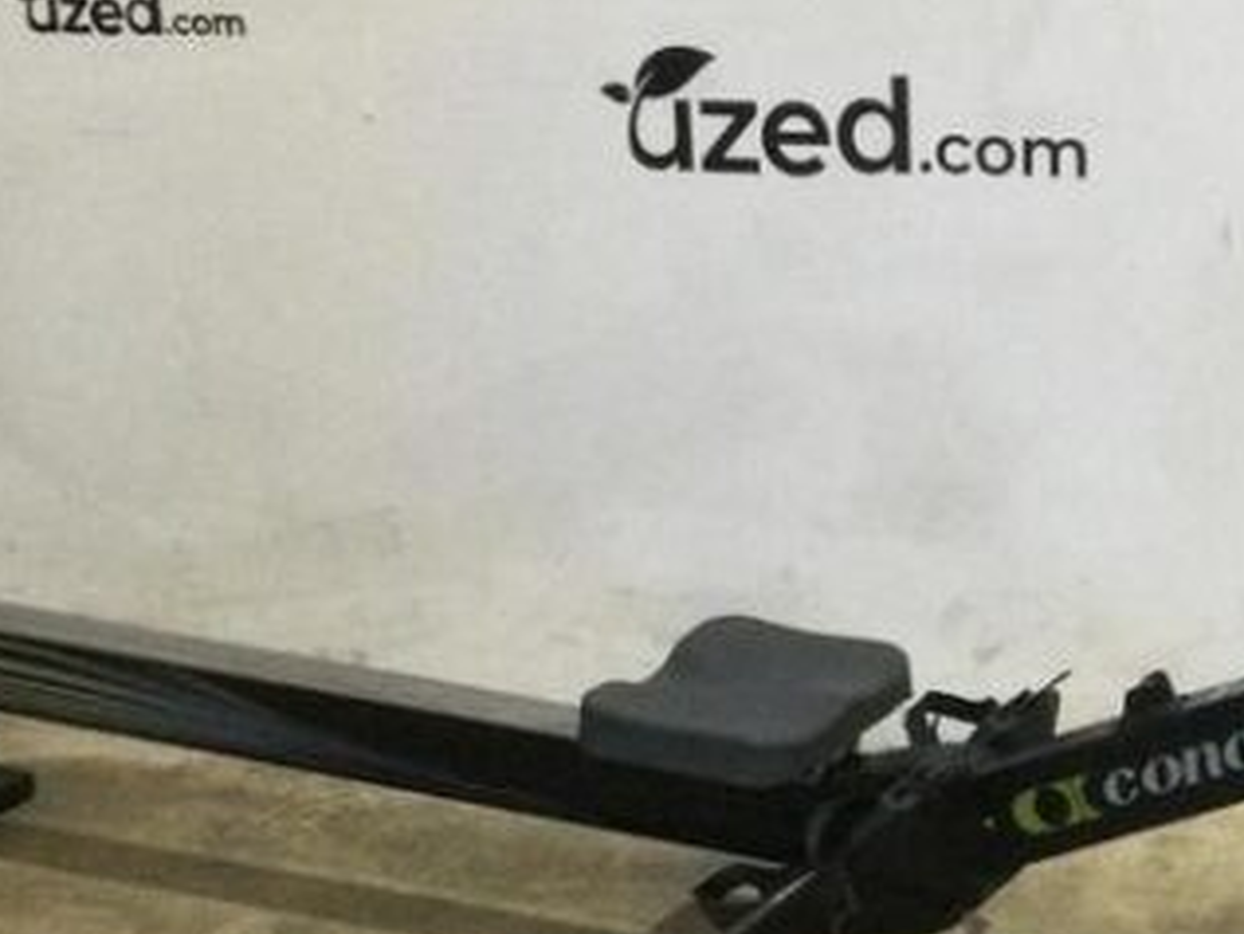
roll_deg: +3.0
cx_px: 1040
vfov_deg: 14.7
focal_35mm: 100
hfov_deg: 19.4
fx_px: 3595
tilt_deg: -23.2
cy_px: 742
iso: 200
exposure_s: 1/33
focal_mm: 3.3
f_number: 2.4
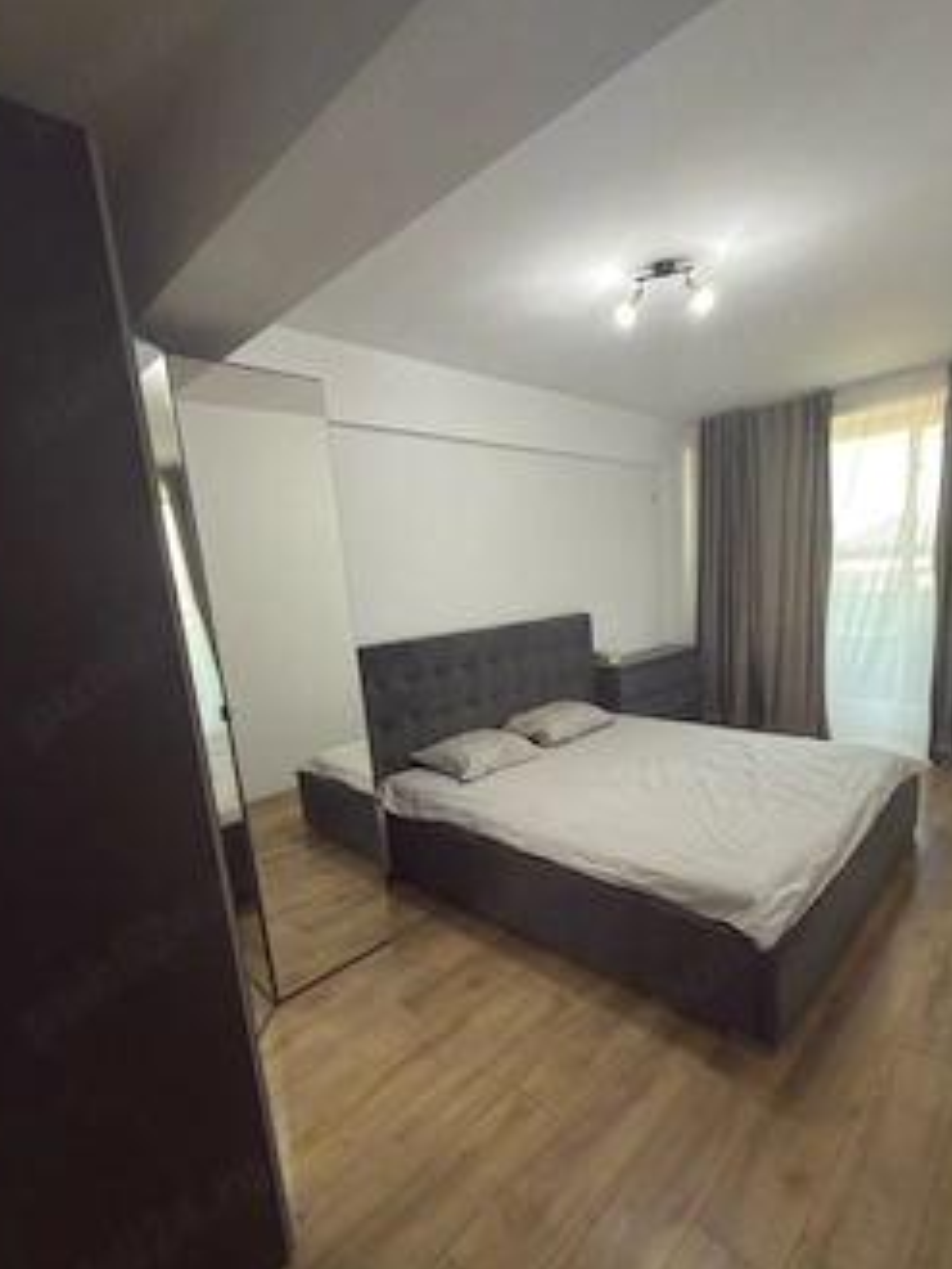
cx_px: 520
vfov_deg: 90.7
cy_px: 694
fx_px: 623
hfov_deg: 74.6
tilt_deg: -11.0
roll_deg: +4.1
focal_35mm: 17
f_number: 2.2
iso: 100
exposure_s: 1/25
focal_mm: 2.22
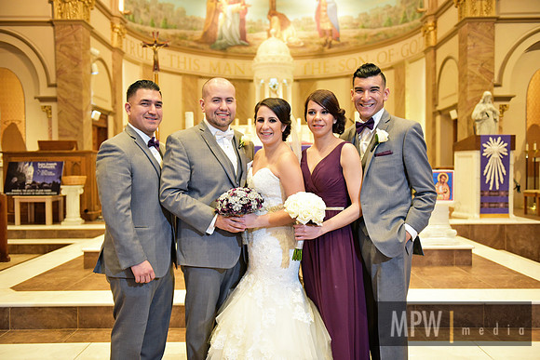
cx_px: 270
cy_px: 180
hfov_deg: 54.4
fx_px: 525
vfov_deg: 37.9
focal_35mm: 35
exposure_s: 1/160
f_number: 2.8
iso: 2000
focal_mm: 35
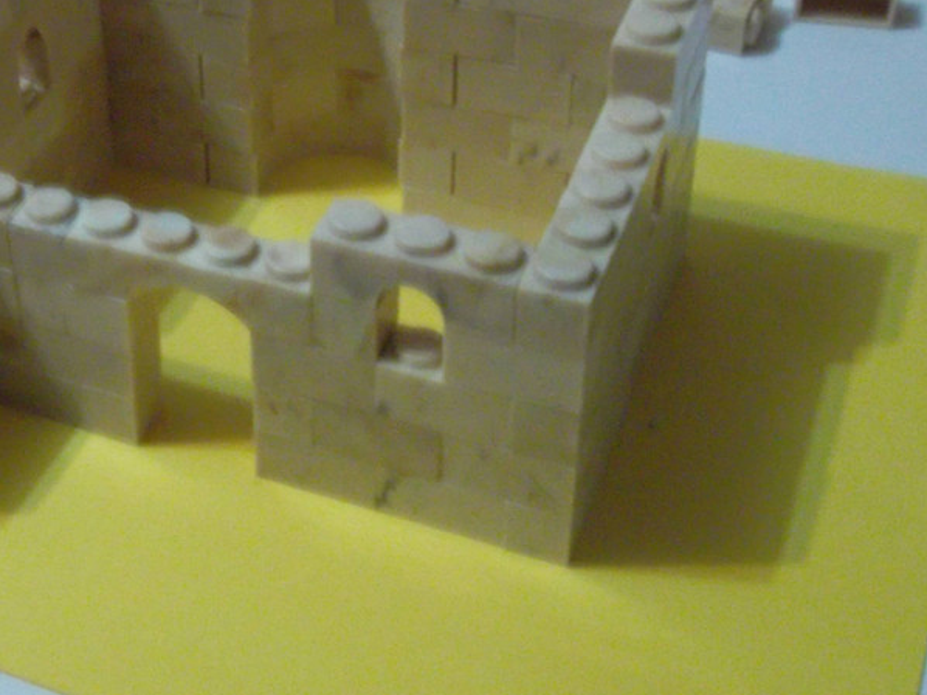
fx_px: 1767
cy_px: 135
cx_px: 170
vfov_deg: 21.9
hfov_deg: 28.7
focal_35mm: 66
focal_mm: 6.6
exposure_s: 1/7
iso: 640
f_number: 4
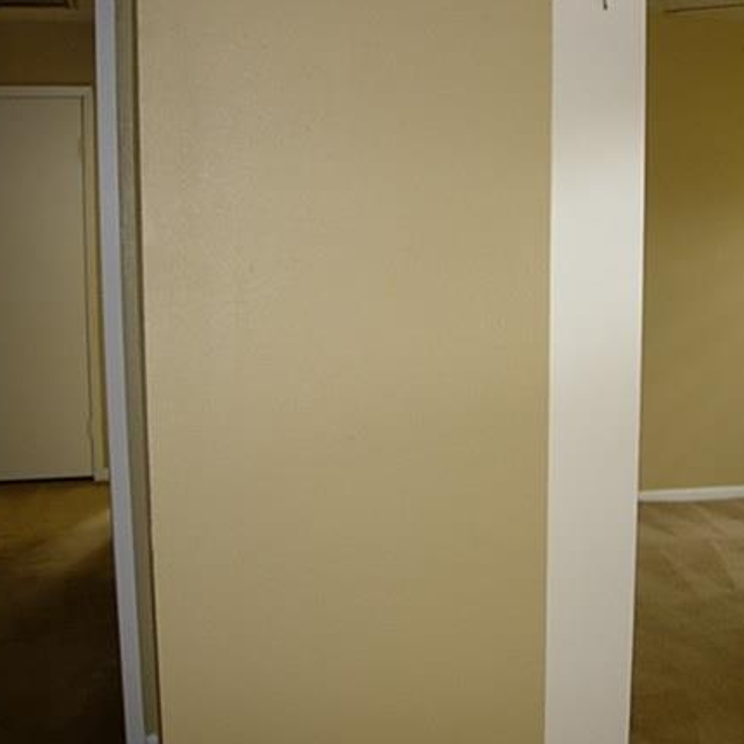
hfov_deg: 33.9
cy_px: 384
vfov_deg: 34.0
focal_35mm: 50
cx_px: 452
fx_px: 1216
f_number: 2.8
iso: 79
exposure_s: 1/7.5
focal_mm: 7.8
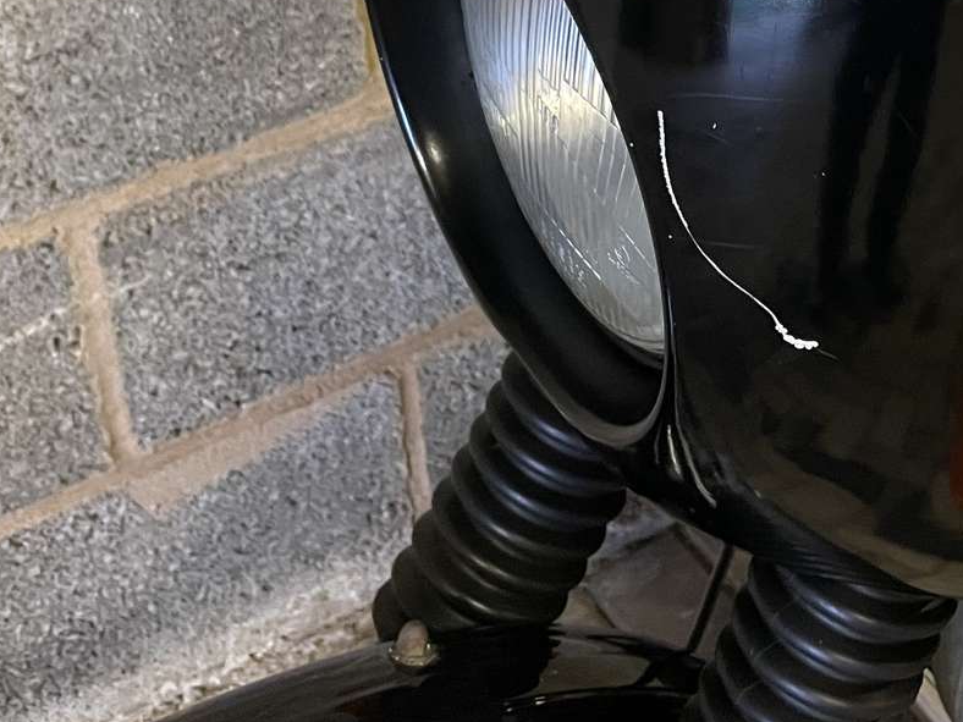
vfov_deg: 20.7
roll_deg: +0.6
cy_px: -156
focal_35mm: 66
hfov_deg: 28.2
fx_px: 1836
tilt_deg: -23.7
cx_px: 881
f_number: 1.6
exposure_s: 1/33
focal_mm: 4.2
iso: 400
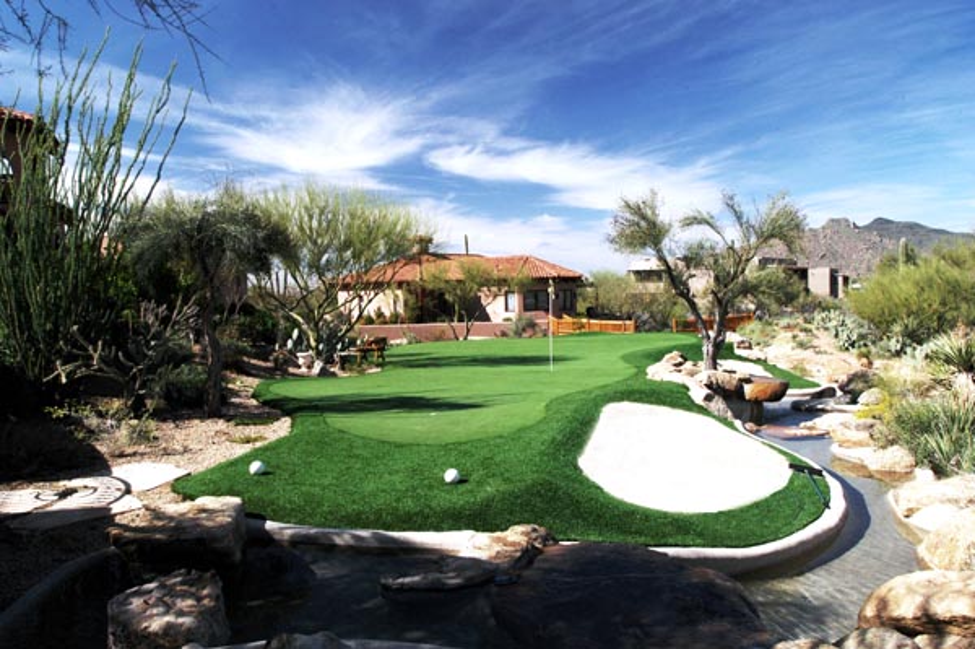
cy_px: 324
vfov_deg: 50.3
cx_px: 488
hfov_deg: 70.5
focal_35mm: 26
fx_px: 690
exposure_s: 1/90
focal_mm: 17
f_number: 16
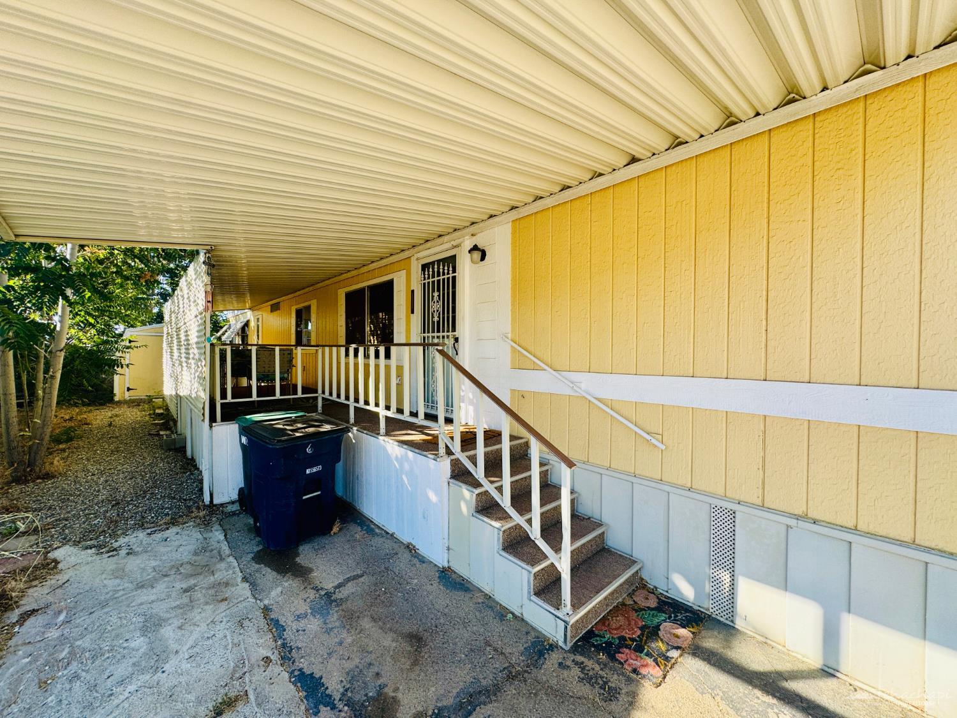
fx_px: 387
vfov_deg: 85.7
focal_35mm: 14
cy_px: 359
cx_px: 478
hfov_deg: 102.1
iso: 40
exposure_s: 1/327
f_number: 2.2
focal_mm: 2.22
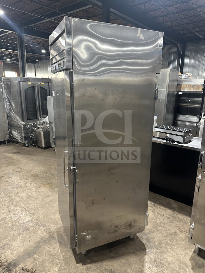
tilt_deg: -11.4
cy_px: 136
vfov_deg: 71.6
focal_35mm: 24
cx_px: 102
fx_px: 189
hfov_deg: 56.8
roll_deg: -1.4
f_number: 1.78
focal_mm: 6.86
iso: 320
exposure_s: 1/60
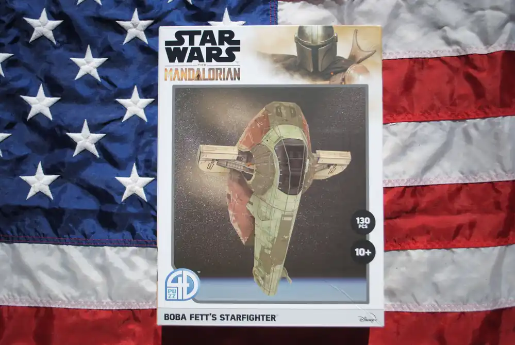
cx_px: 258
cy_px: 172
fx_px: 559
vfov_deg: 34.3
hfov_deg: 49.5
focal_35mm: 39
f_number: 4.2
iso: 100
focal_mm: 26
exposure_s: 1/1600
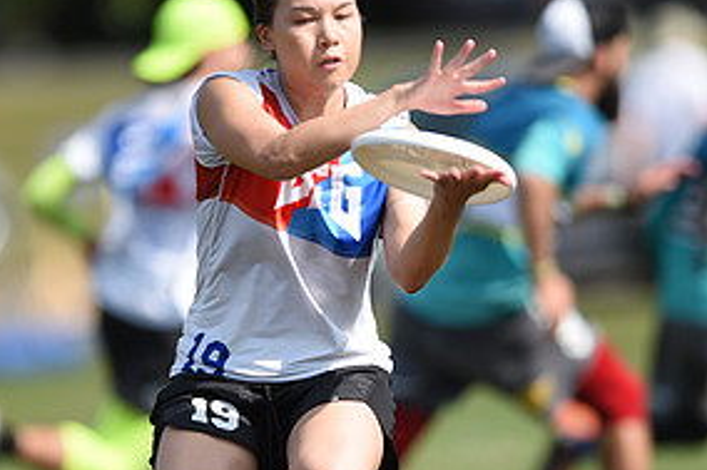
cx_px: 316
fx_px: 16015
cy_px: 265
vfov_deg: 1.7
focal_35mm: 816
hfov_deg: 2.5
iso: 100
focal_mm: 400
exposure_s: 1/1600
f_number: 2.8
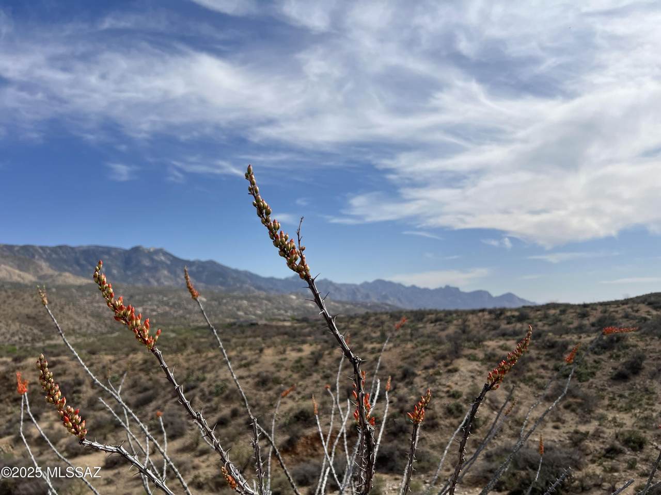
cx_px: 330
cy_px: 248
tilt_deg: +6.1
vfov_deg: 53.1
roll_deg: +1.7
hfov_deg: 67.3
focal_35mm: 26
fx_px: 496
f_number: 1.5
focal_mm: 5.7
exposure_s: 1/8000
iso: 50
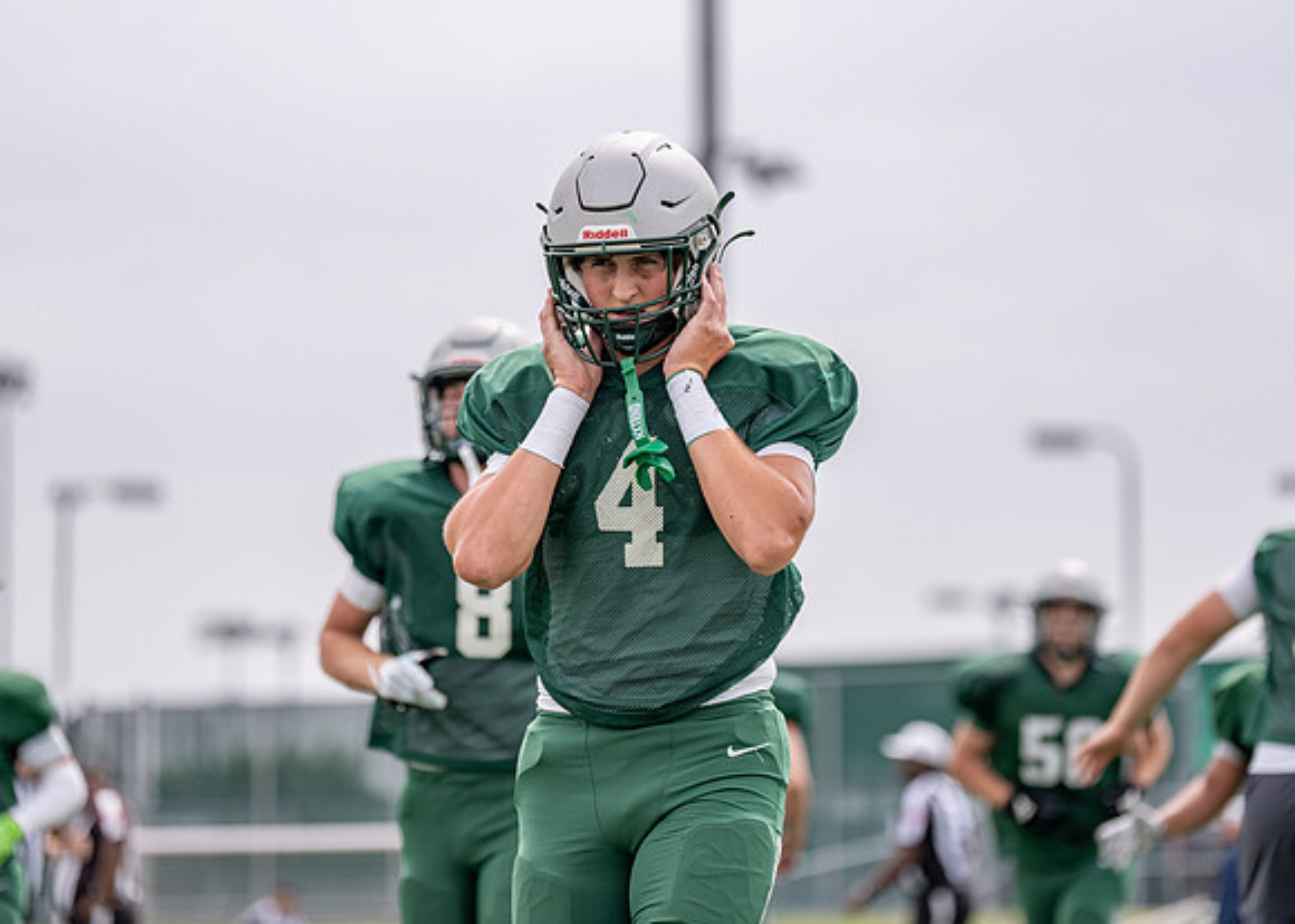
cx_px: 636
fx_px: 6025
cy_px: 429
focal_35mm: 164
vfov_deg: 8.8
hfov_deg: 12.3
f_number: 2.8
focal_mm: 144
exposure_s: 1/3200
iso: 250
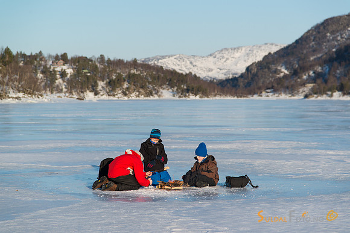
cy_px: 116
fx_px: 1167
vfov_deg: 11.4
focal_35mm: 120
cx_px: 175
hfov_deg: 17.1
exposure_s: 1/640
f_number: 5
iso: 100
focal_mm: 120
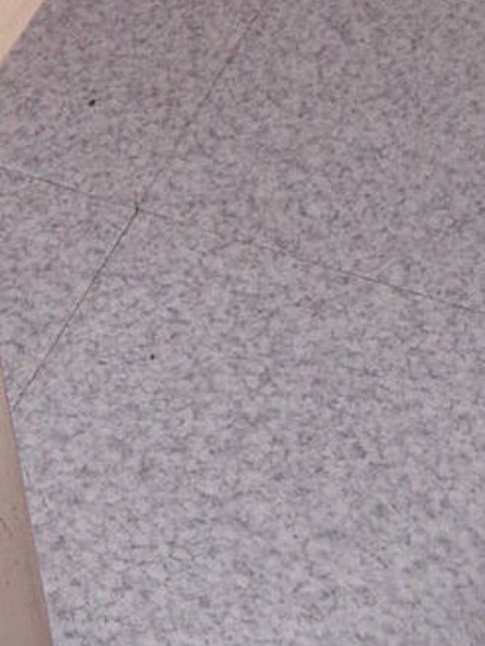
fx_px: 2166
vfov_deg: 16.2
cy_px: -147
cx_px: 30
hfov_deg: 12.7
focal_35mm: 116
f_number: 2.6
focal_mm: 5.8
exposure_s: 1/60
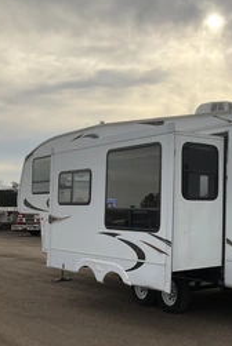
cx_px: 239
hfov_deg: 26.5
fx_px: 463
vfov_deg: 41.0
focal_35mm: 48
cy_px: 200
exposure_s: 1/1675
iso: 25
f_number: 1.8
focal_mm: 3
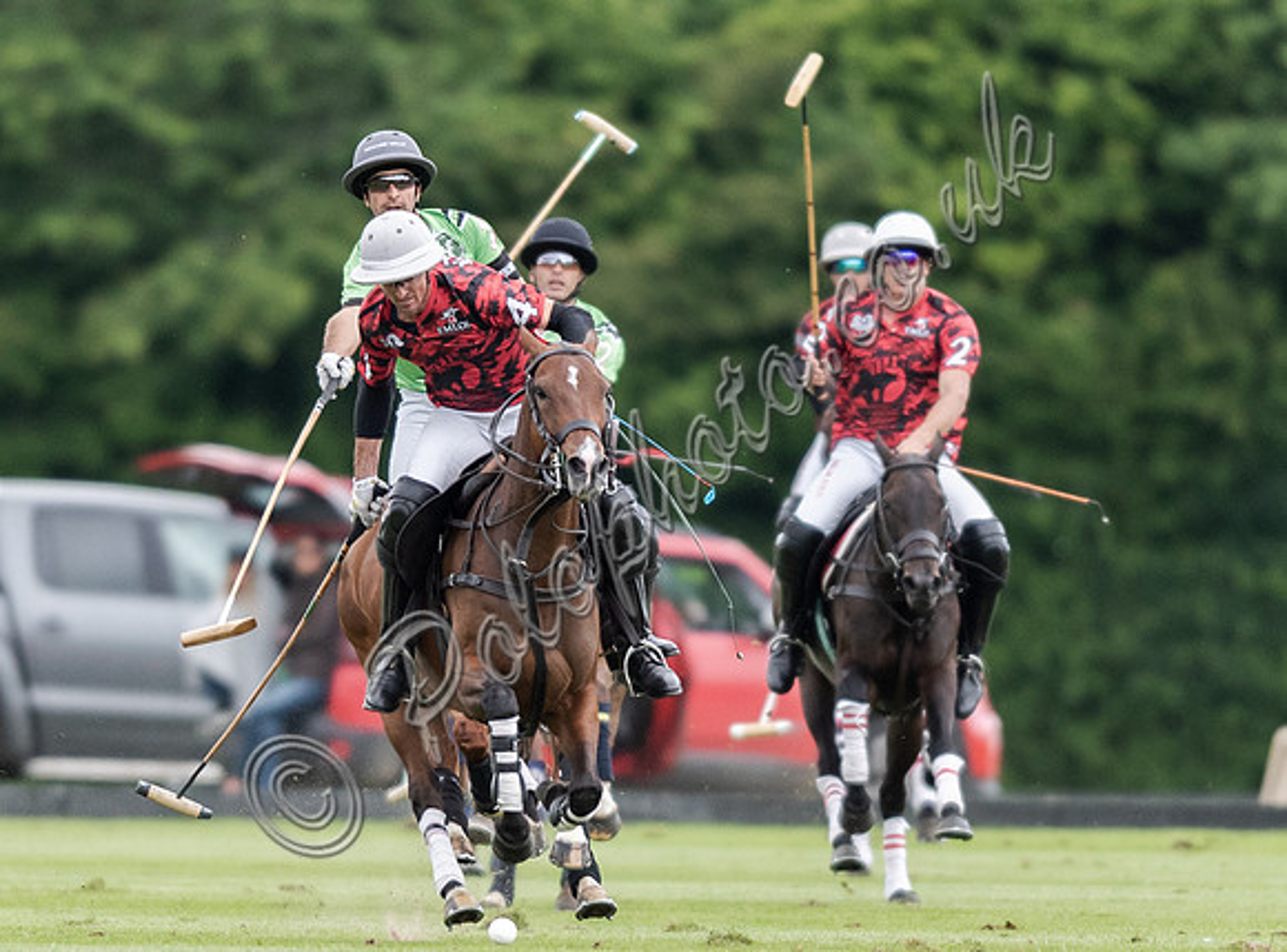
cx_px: 406
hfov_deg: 1.7
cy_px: 709
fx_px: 42412
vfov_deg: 1.3
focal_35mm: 1146
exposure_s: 1/2500
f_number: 2.8
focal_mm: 400
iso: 640
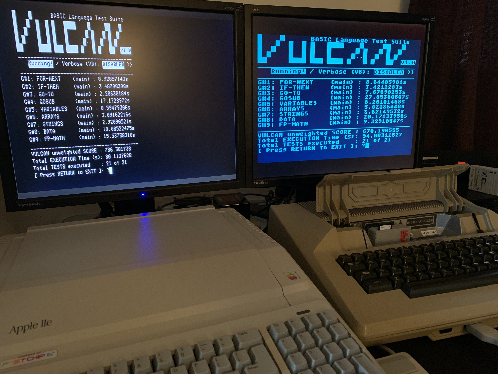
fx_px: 374
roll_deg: +0.7
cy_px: 187
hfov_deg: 67.3
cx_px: 249
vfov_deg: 53.1
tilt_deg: -13.3
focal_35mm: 26
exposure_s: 1/30
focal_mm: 4.25
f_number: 1.8
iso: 320
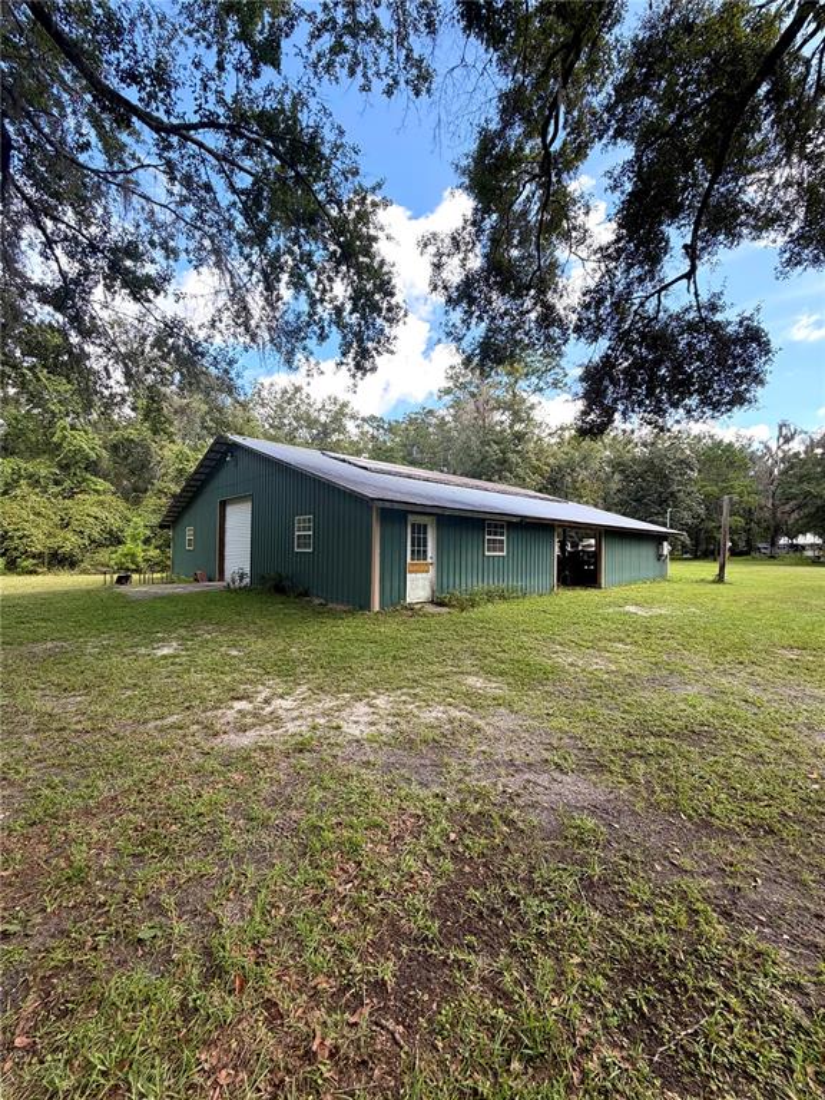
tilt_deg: +0.0
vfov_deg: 102.1
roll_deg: -0.9
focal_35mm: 14
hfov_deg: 85.7
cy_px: 550
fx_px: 445
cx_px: 412
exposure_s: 1/421
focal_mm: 2.22
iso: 64
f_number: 2.2
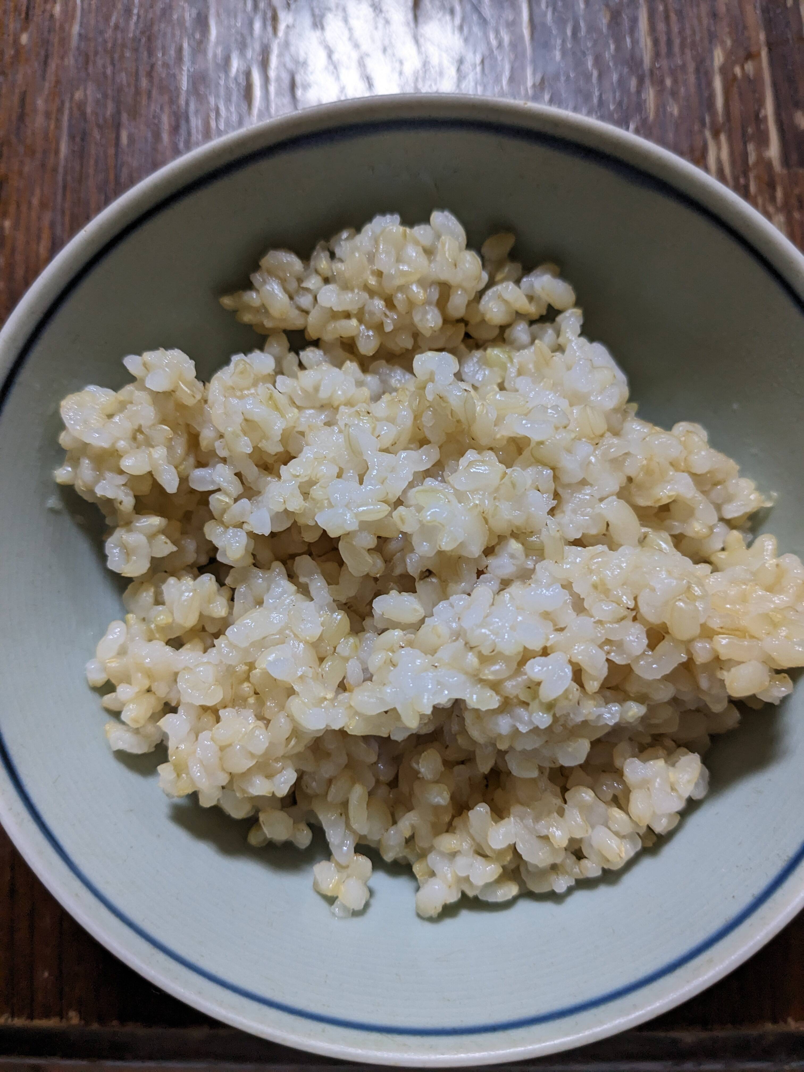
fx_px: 836
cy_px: 536
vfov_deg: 65.3
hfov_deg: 51.4
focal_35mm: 27
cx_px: 402
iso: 140
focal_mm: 4.38
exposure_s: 1/40
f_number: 1.73
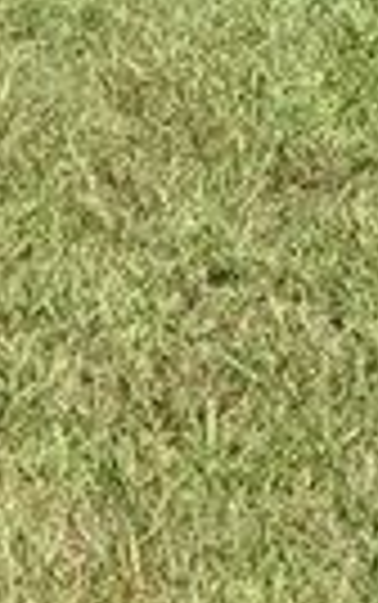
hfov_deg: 6.6
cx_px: -378
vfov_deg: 9.6
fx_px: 3191
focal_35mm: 194
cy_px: -830
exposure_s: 1/1195
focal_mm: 6.9
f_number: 1.68
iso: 20
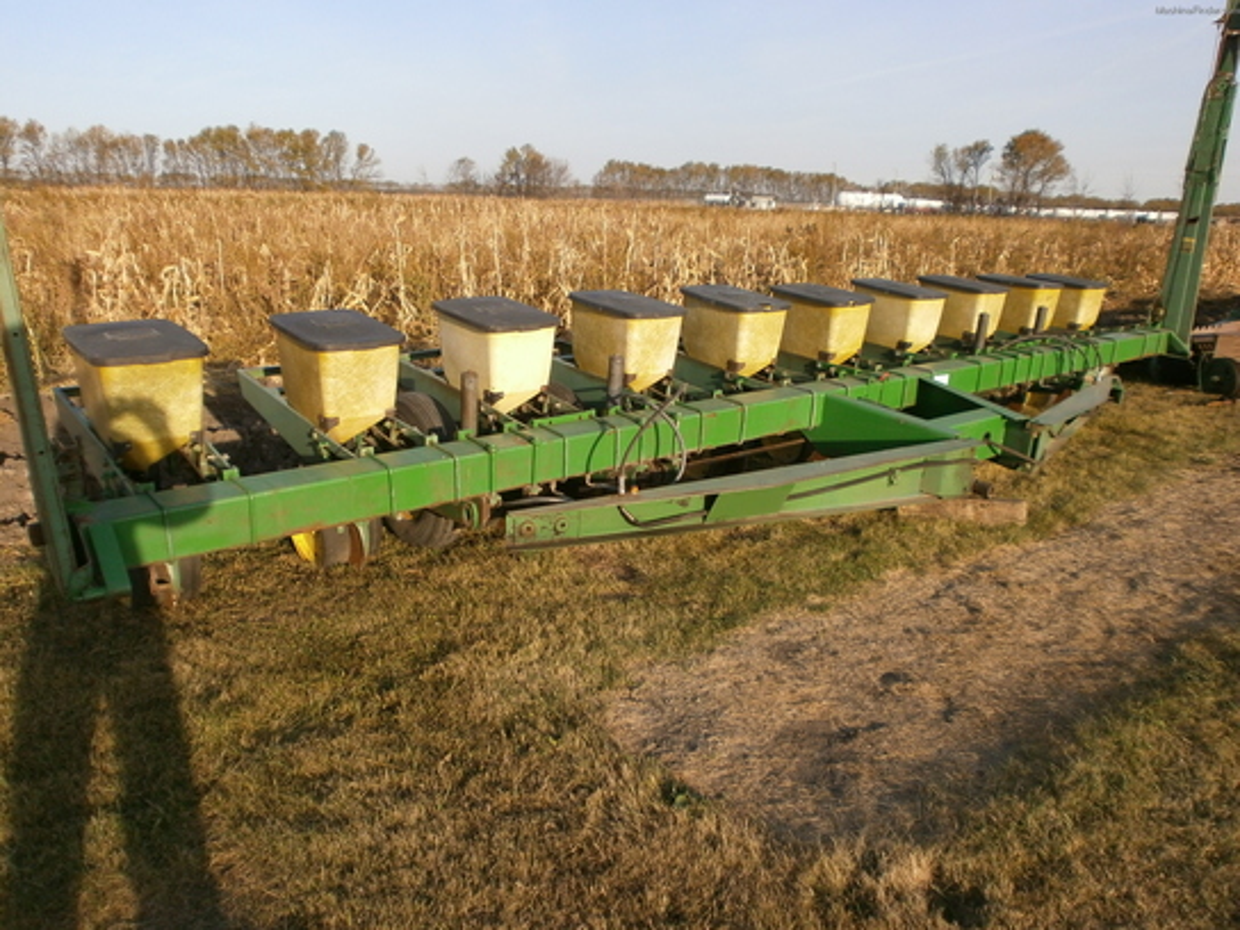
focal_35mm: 27
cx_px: 620
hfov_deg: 65.3
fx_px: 967
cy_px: 465
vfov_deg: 51.4
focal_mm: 4.8
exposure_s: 1/800
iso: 100
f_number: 2.9
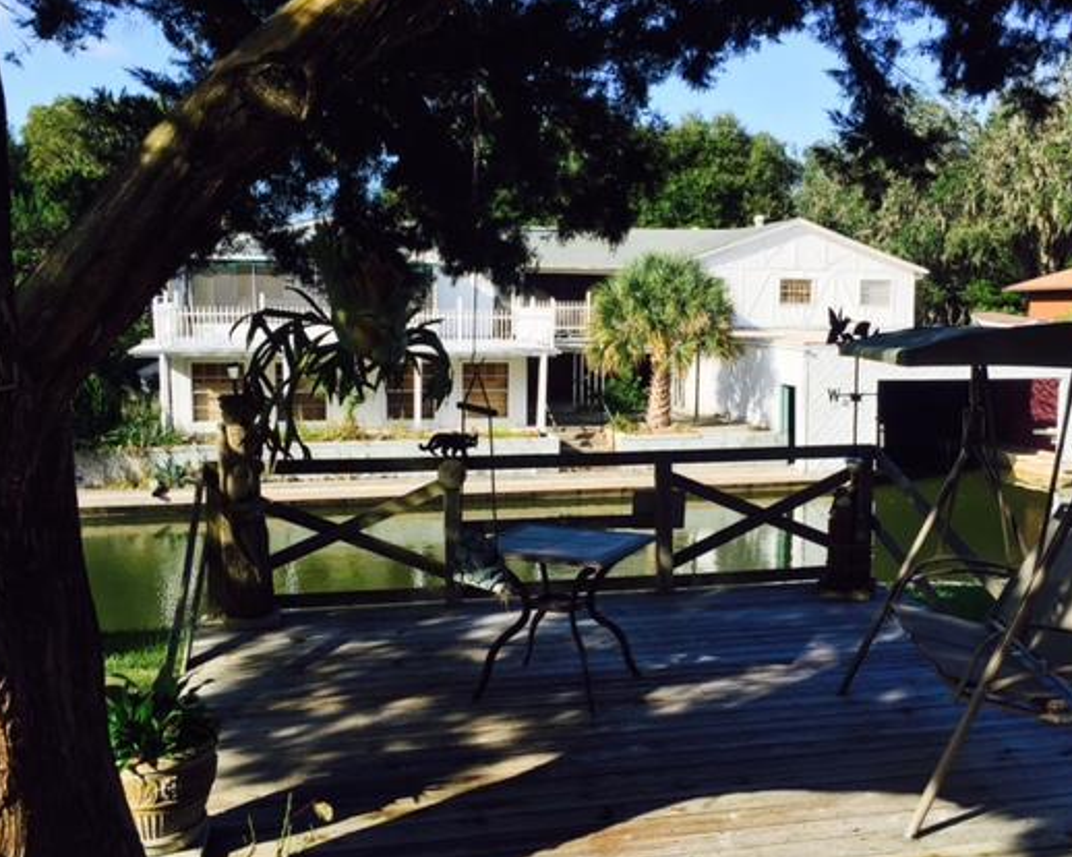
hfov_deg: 51.4
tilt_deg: -7.0
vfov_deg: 42.2
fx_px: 1110
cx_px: 604
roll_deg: +0.0
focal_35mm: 35
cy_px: 445
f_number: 2.2
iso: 32
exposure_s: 1/1199
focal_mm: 4.15
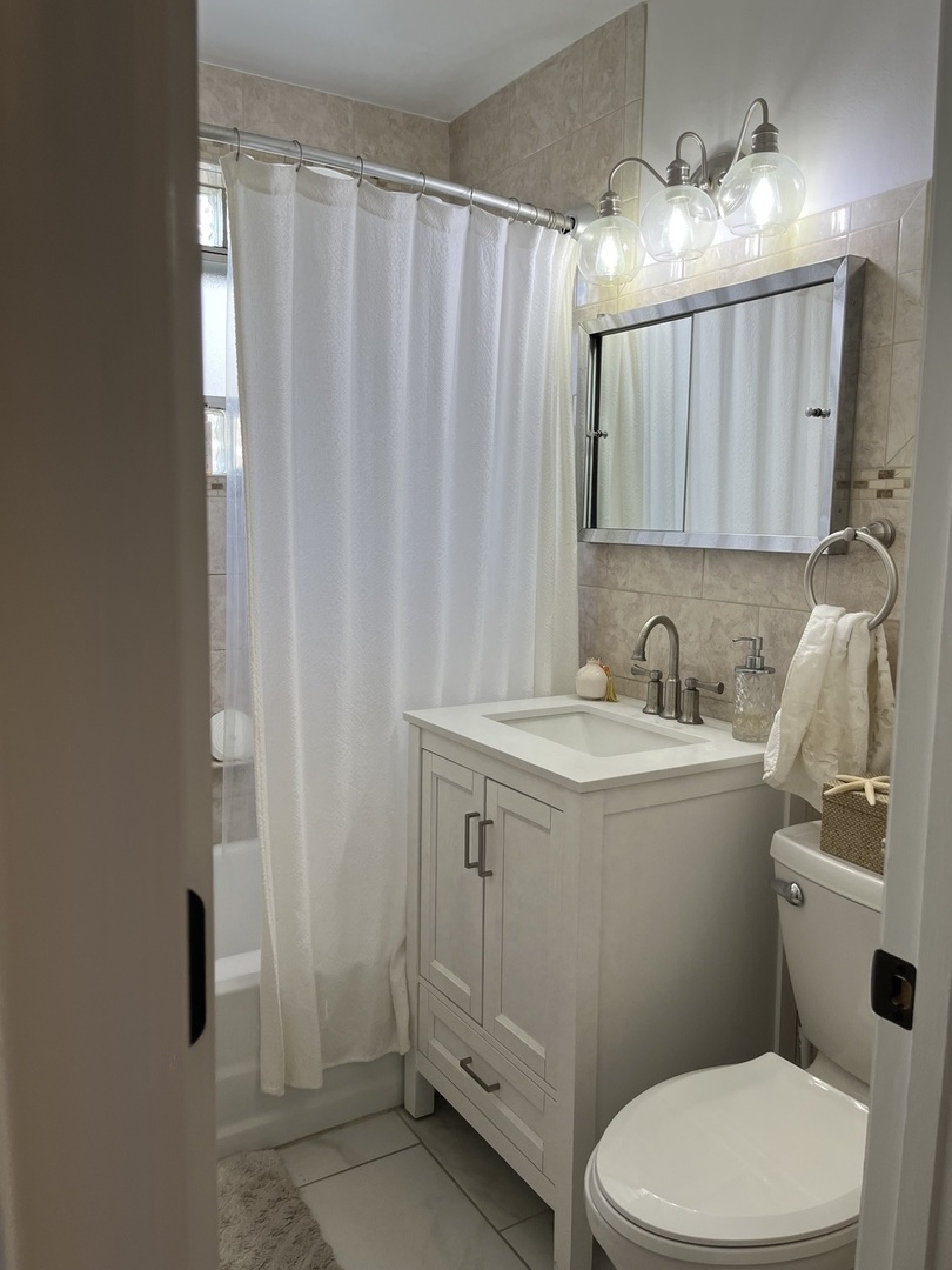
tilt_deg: -6.5
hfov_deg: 53.1
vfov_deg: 67.3
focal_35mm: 26
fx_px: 953
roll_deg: +0.0
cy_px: 635
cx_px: 476
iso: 50
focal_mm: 5.1
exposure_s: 1/120
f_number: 1.6
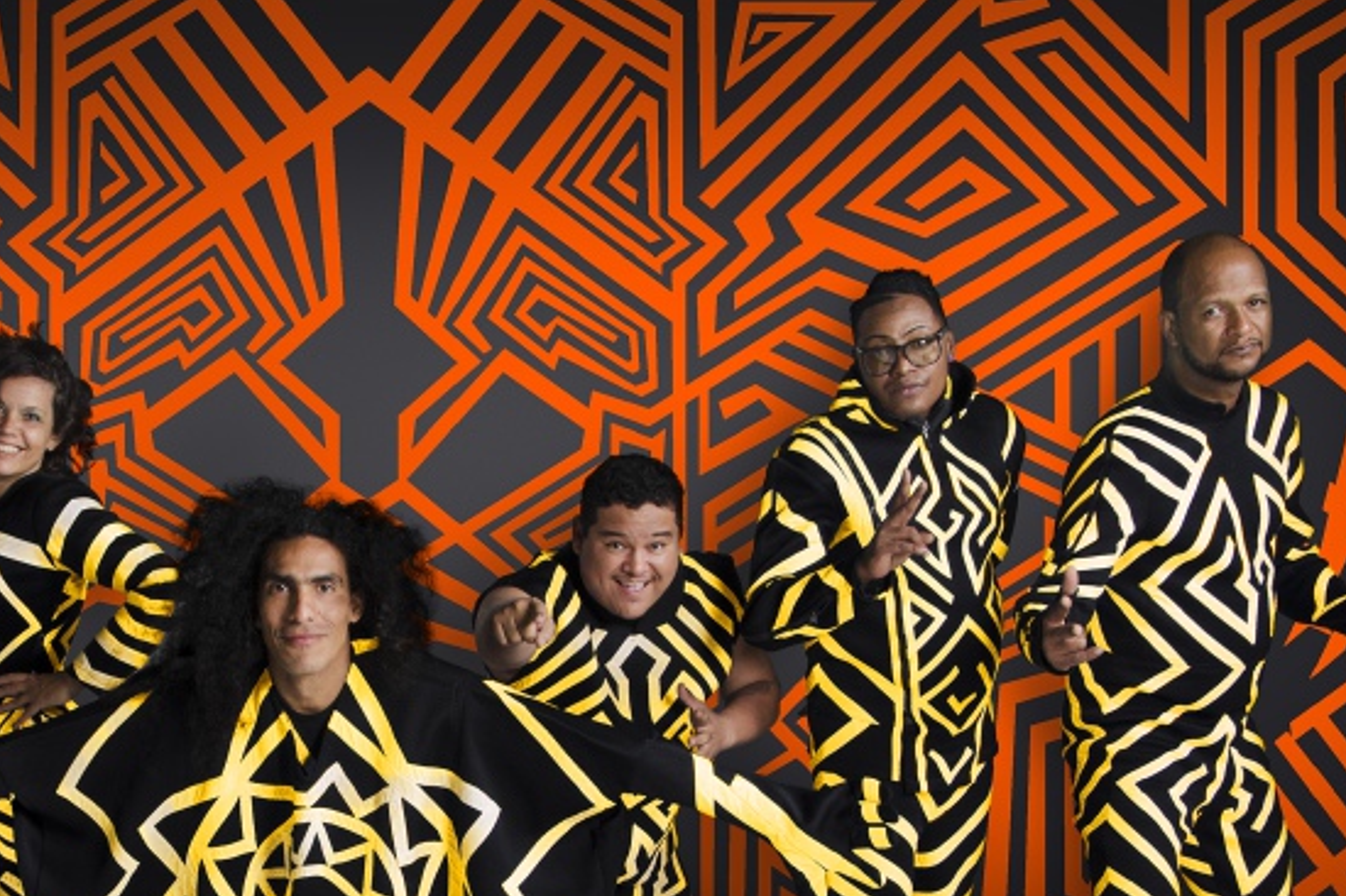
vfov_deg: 22.5
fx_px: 2205
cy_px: 790
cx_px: 370
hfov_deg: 33.4
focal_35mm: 59
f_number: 9
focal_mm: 22
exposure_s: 1/200
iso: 200
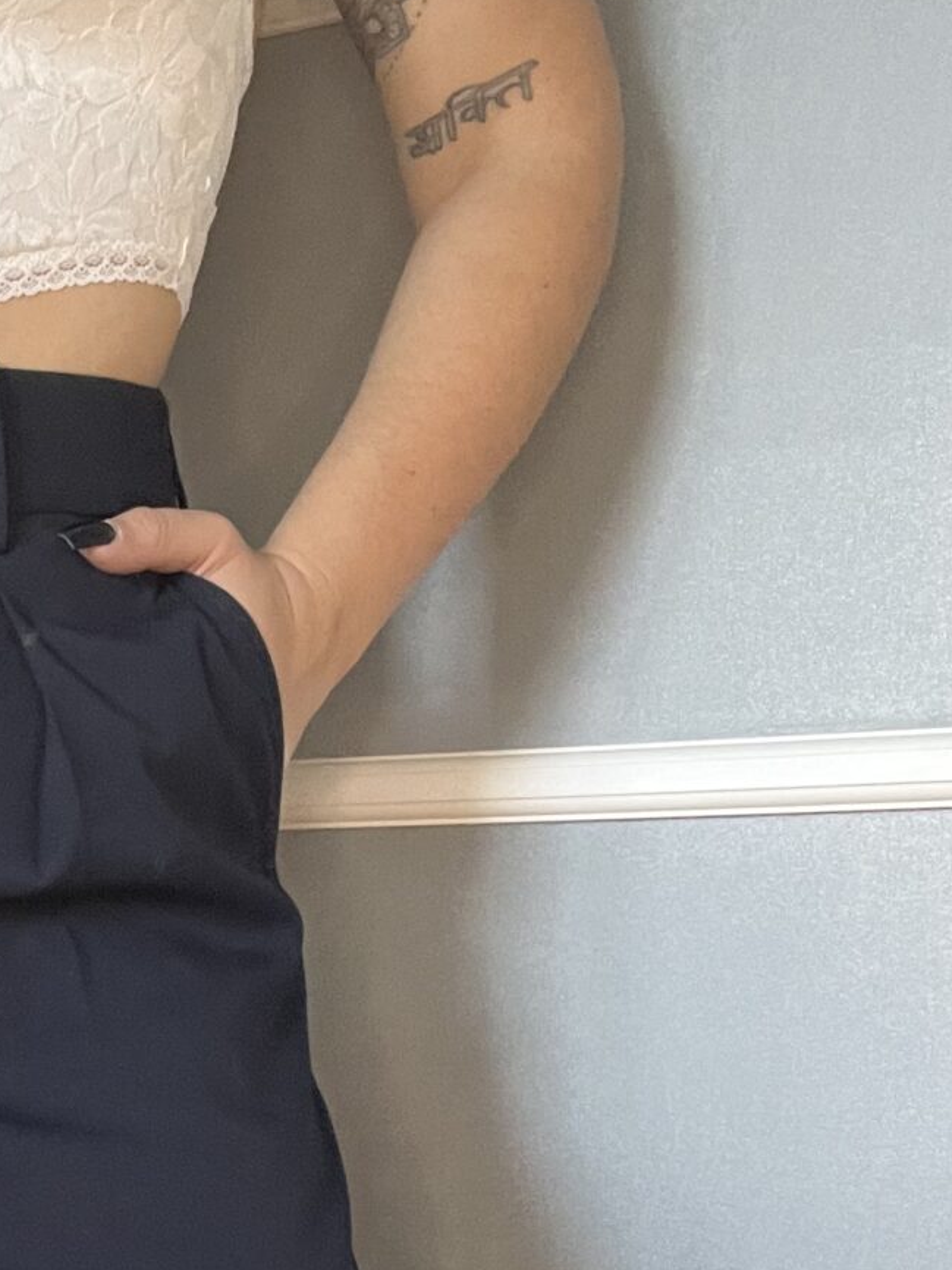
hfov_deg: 19.8
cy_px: 1390
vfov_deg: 25.4
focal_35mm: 71
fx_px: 2603
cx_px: -101
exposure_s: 1/37
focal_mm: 2.71
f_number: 2.2
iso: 320
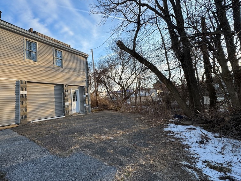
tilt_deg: +5.8
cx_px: 82
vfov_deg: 68.7
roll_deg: +3.3
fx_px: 132
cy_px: 88
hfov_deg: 82.0
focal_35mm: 19
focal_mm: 2.22
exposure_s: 1/482
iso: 40
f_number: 2.2
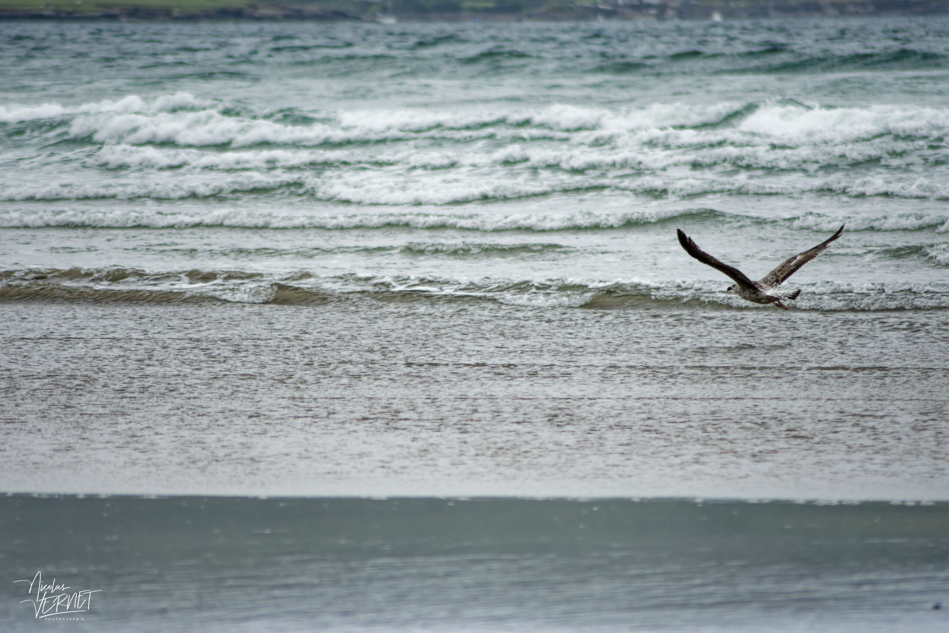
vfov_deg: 3.1
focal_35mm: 450
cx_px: 474
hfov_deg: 4.6
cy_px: 316
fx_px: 11860
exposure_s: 1/3200
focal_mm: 300
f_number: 7.1
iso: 800
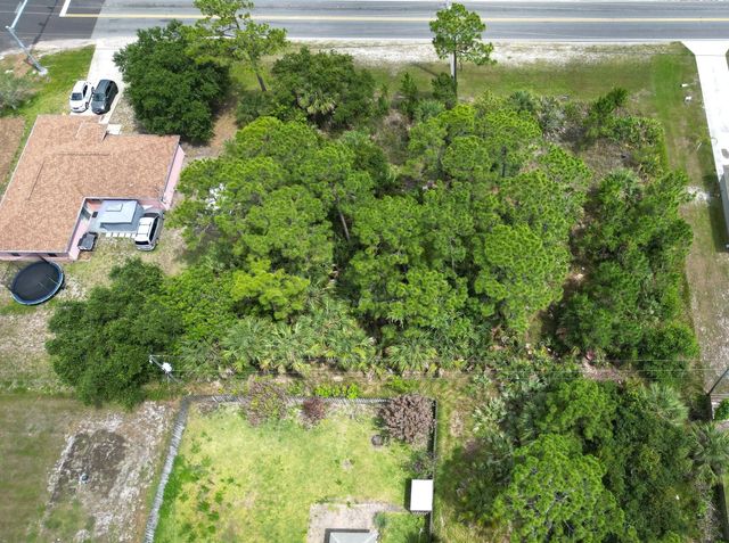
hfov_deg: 71.7
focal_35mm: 24
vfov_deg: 56.6
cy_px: 272
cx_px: 364
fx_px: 504
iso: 110
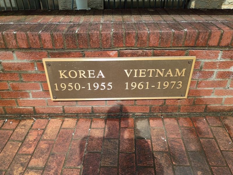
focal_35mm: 29
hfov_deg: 61.7
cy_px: 88
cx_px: 116
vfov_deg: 48.2
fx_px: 195
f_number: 1.8
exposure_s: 1/558
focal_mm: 4.27
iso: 100
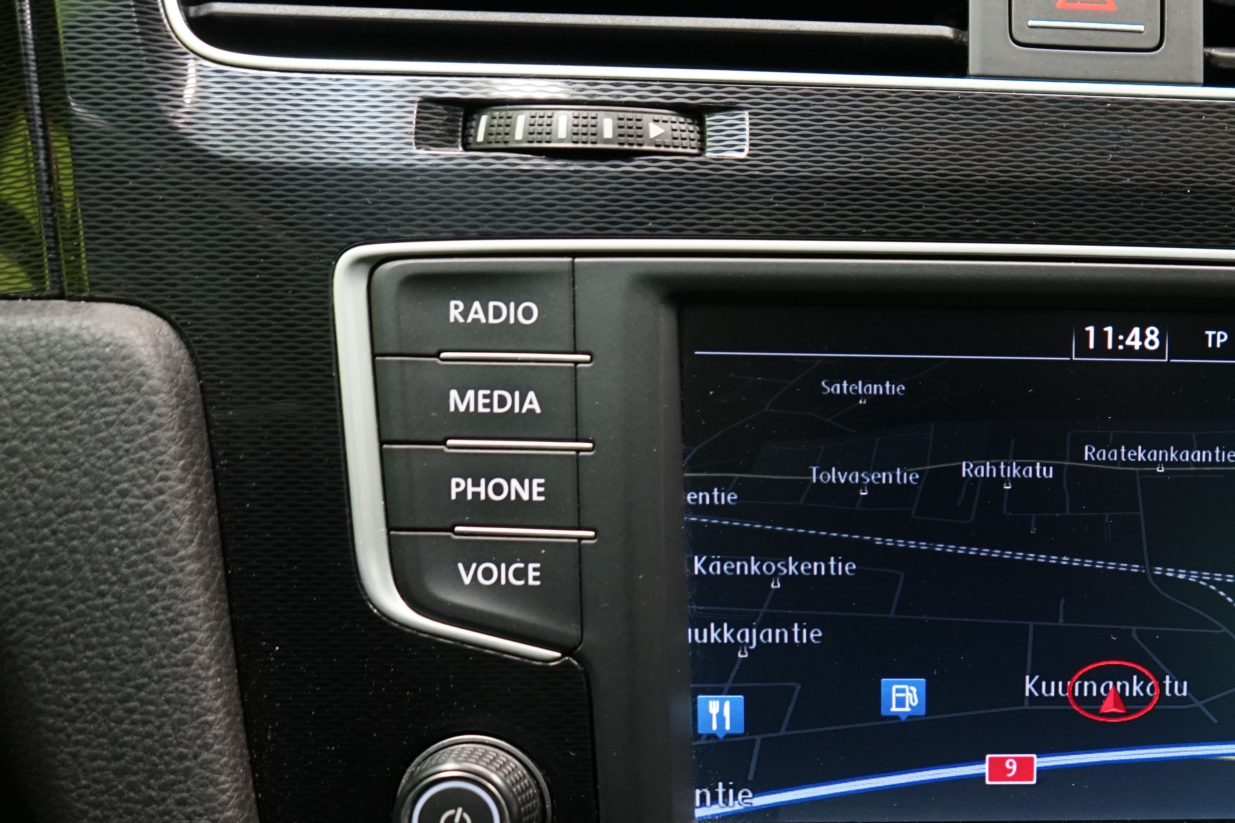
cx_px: 1100
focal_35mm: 50
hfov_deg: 37.2
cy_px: 569
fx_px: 1715
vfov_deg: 26.8
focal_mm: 28
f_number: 3.5
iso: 1000
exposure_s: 1/30
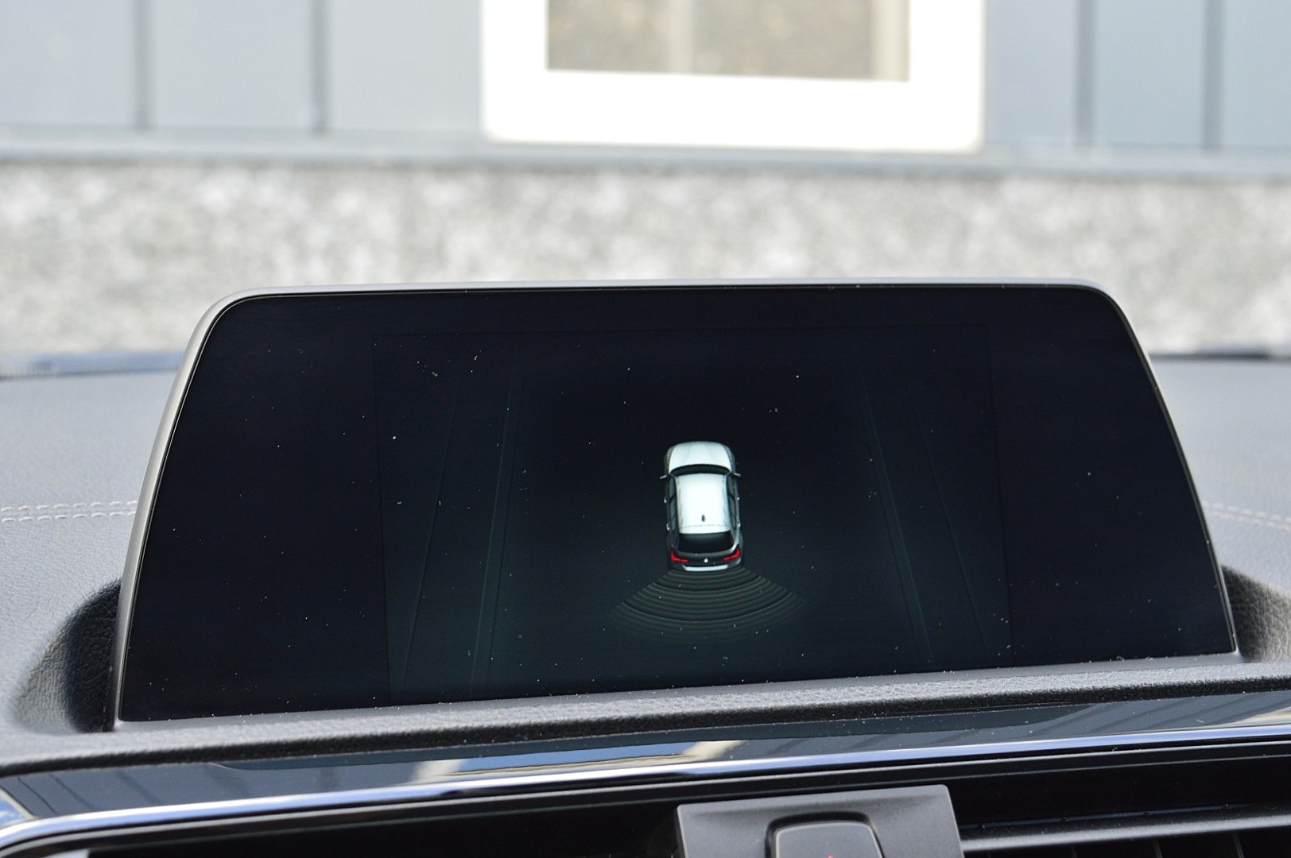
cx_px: 646
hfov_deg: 35.1
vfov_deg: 23.7
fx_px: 2042
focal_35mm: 57
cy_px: 429
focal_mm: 38
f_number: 7.1
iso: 800
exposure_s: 1/60
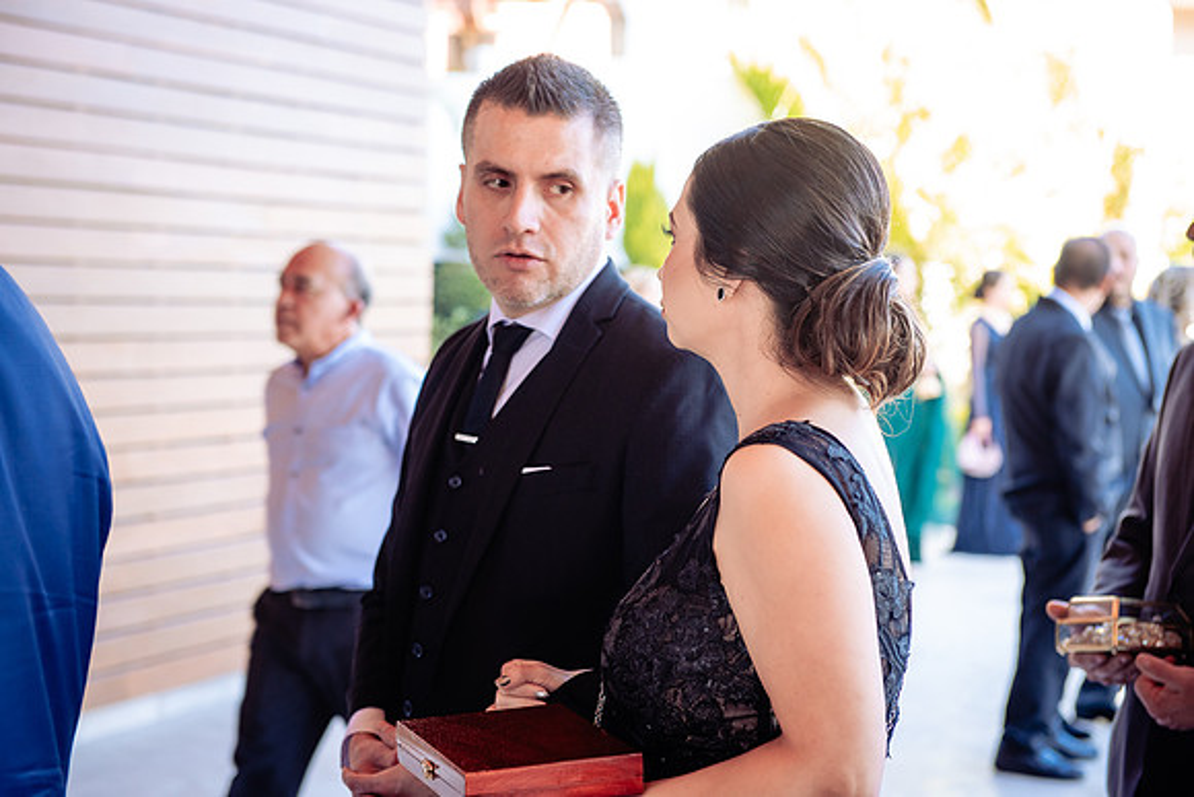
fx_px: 2057
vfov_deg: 21.9
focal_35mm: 62
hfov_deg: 32.4
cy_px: 398
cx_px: 597
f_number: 4
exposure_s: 1/100
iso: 400
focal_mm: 62
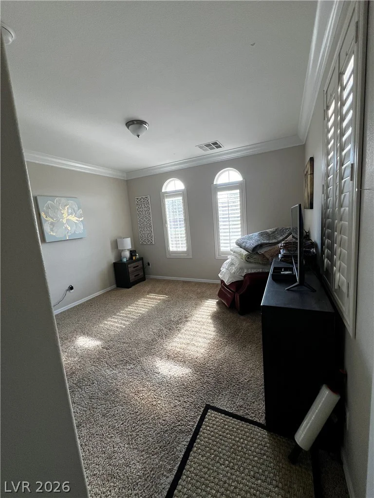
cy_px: 249
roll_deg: +4.5
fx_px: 187
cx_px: 187
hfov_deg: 89.9
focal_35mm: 13
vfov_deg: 106.2
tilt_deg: -8.3
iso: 100
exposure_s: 1/99
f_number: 1.8
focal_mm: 1.57
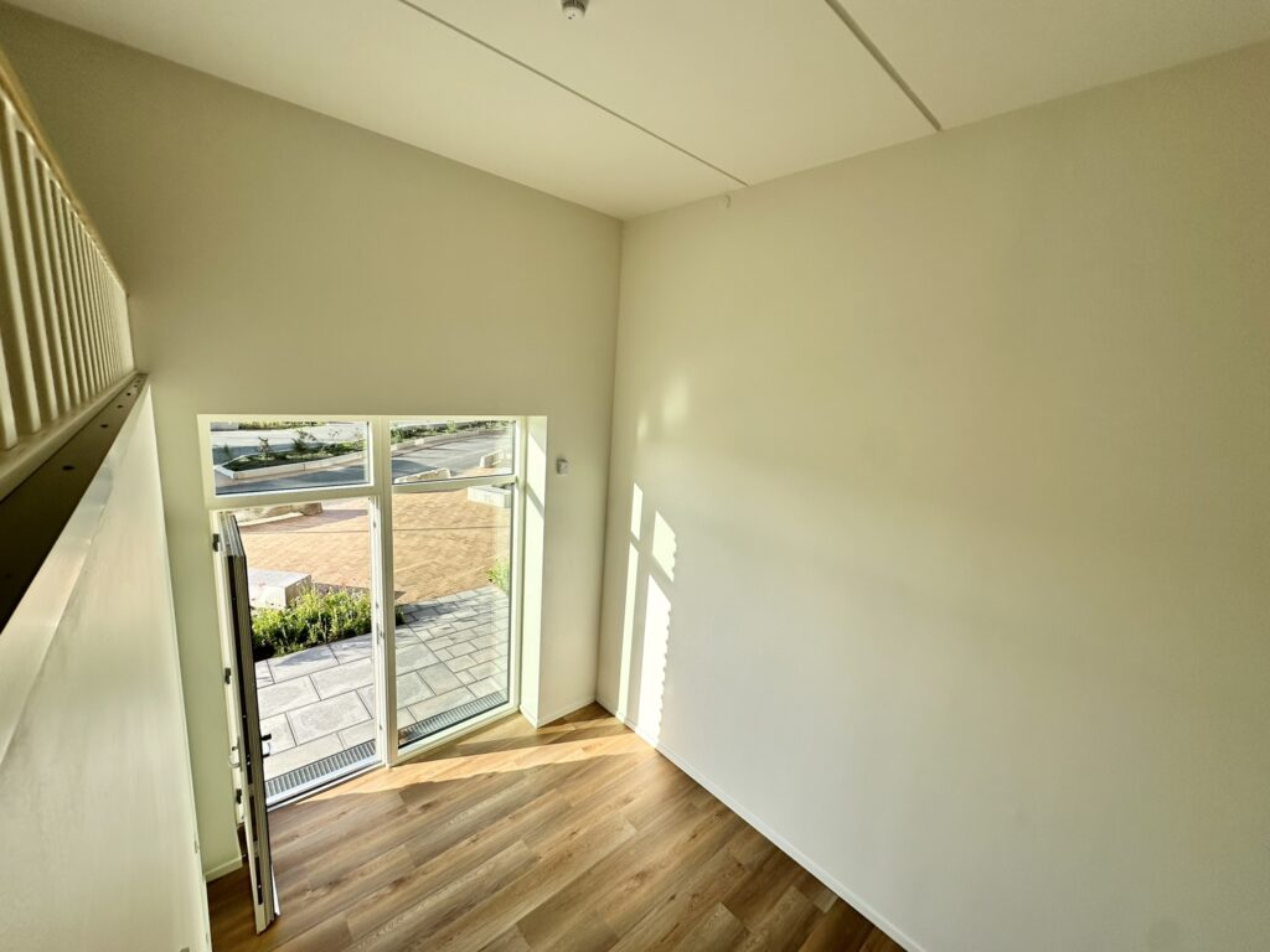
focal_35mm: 14
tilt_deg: -10.6
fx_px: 514
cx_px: 635
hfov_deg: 102.1
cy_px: 476
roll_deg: -4.1
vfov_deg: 85.7
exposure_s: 1/432
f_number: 2.2
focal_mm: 2.22
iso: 40
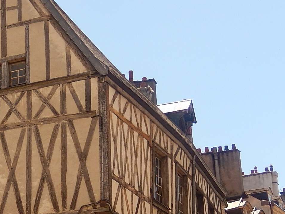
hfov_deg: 21.3
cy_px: 140
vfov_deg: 17.1
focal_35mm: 86
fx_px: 708
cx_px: -49
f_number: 4
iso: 125
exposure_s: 1/500
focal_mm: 6.5
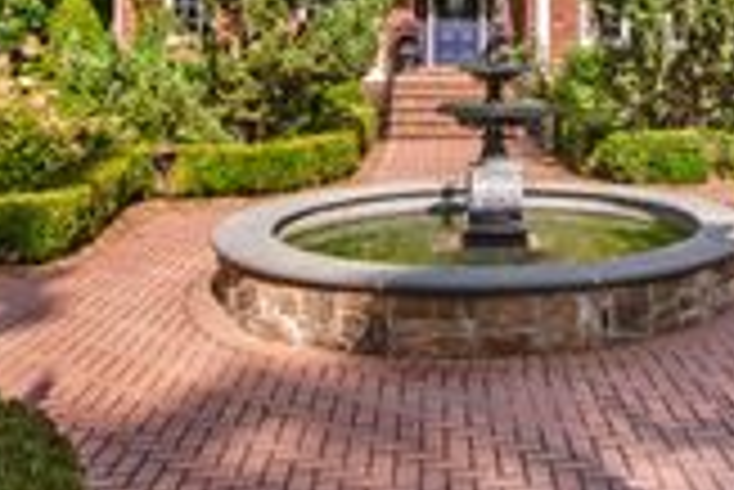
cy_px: 20
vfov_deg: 27.9
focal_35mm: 46
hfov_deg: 40.3
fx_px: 939
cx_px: 621
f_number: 9
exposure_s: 1/125
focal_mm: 10
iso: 160
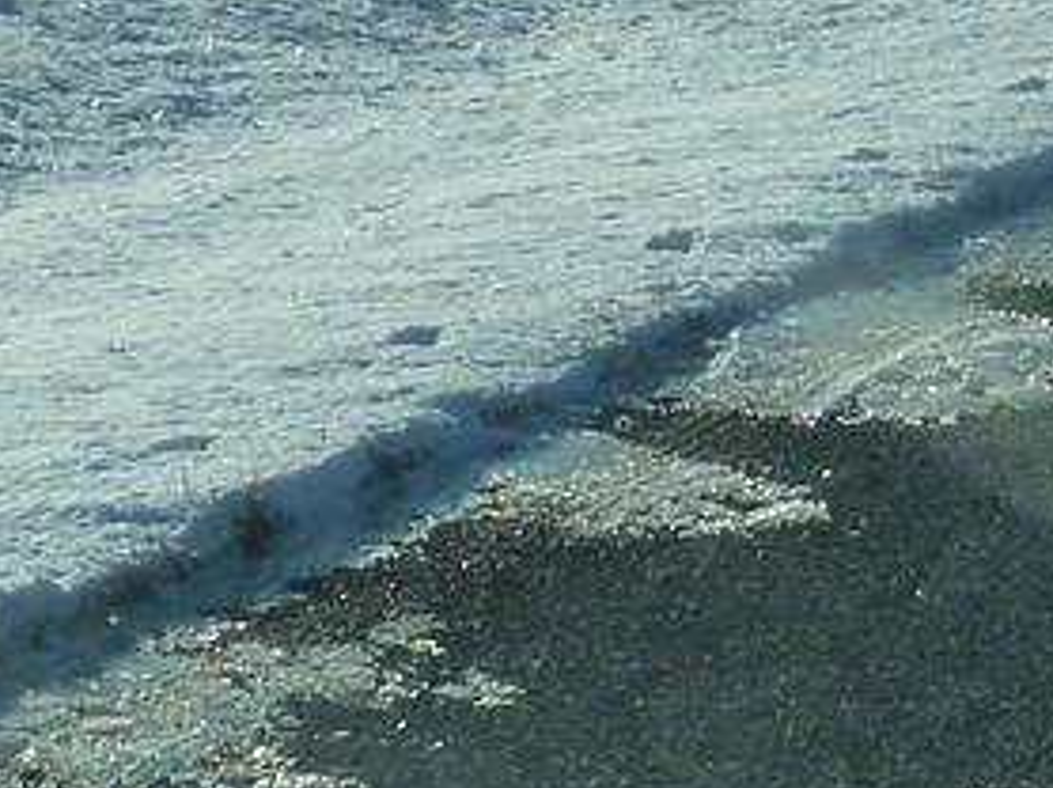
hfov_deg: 7.0
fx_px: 8510
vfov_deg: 5.2
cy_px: -511
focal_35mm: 280
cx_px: 1439
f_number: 5.6
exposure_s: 1/500
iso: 125
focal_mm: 9.7
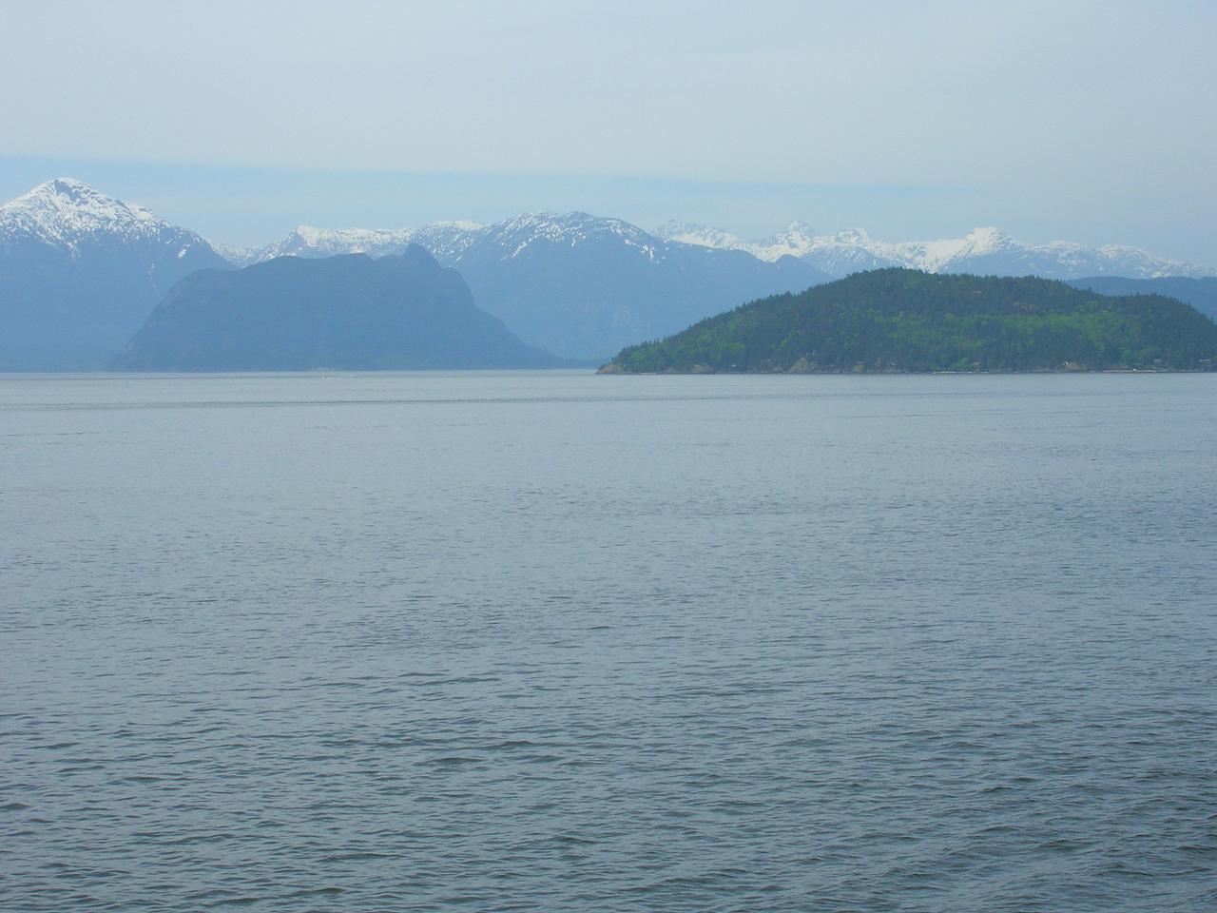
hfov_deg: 22.8
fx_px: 3024
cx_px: 608
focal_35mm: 86
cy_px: 456
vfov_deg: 17.2
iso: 50
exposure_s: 1/210
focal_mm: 14.3
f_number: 7.4
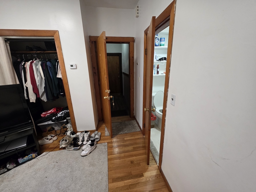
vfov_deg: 89.9
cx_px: 128
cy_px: 96
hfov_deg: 106.2
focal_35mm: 13
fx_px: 96
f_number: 1.9
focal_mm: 2.2
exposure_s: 1/60
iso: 400
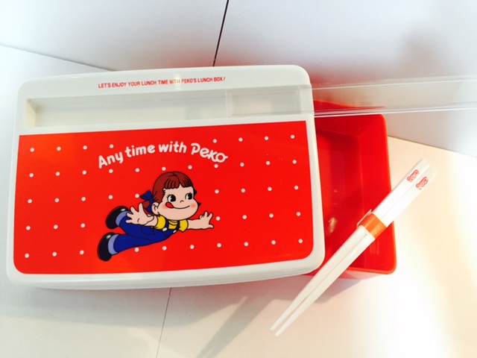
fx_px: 400
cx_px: 238
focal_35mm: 29
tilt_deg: -61.8
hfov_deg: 61.7
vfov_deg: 48.2
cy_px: 179
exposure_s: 1/33
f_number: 2.2
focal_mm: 4.15
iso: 200
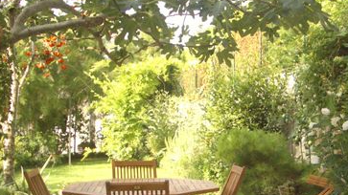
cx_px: 245
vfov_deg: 18.8
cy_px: 170
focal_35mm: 63
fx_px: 581
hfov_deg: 32.9
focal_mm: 5.8
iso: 100
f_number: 2.6
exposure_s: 1/200
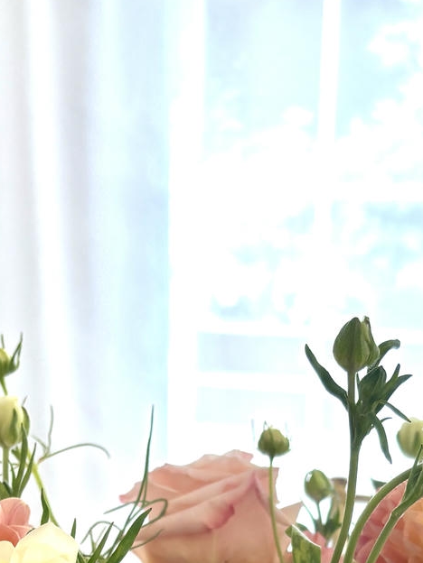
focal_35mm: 80
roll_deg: -0.9
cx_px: 219
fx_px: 1303
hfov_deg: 18.4
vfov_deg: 21.2
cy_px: 810
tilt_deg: -22.8
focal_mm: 5.96
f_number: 1.6
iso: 64
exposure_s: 1/120
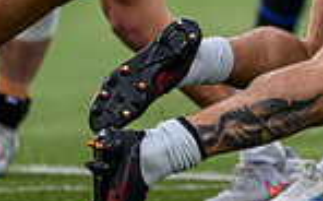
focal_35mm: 2791
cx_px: 717
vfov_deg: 0.5
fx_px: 24531
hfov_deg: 0.8
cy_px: -249
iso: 500
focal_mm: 560
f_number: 4
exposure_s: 1/2000
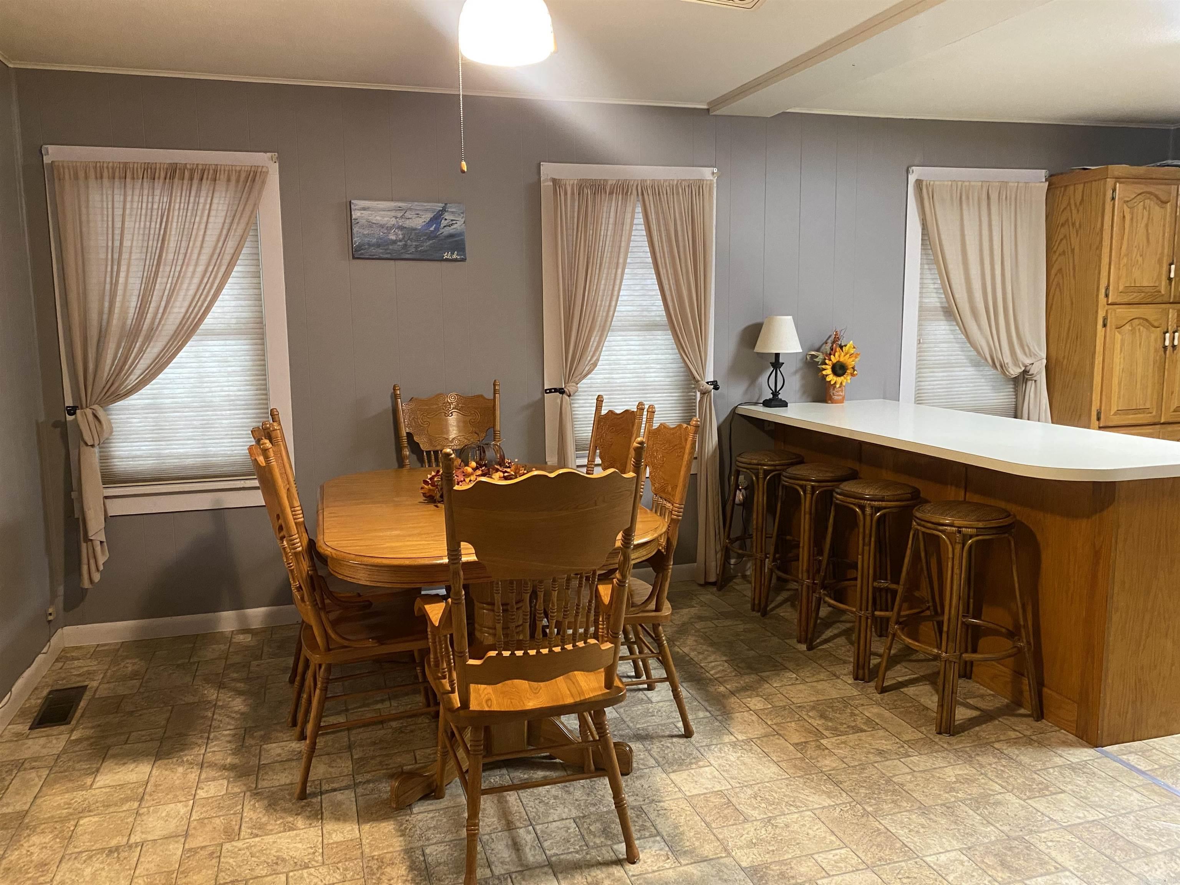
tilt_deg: -7.0
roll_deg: +0.0
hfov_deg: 67.3
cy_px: 442
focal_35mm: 26
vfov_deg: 53.1
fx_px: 886
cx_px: 590
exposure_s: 1/60
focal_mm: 4.25
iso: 400
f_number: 1.8
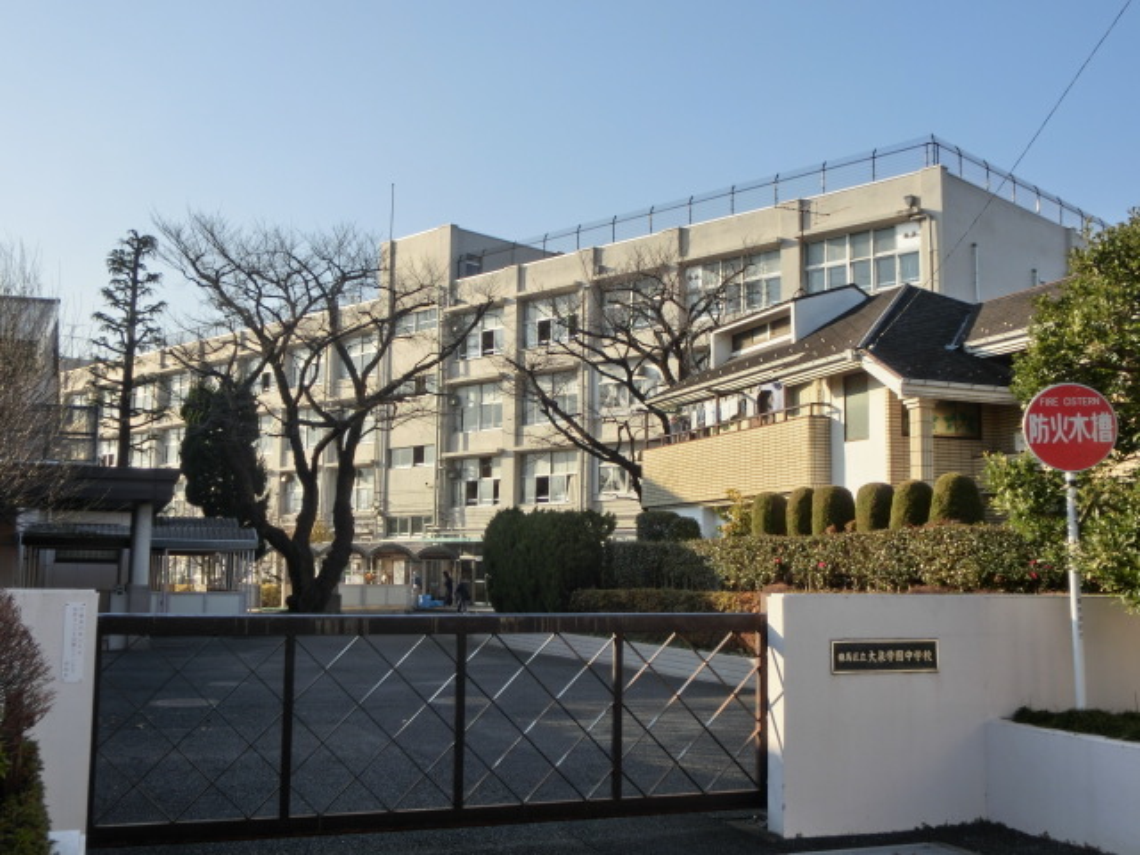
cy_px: 428
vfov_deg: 37.7
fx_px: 1251
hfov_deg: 49.0
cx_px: 570
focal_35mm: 38
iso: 80
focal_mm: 6.67
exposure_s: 1/500
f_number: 3.9
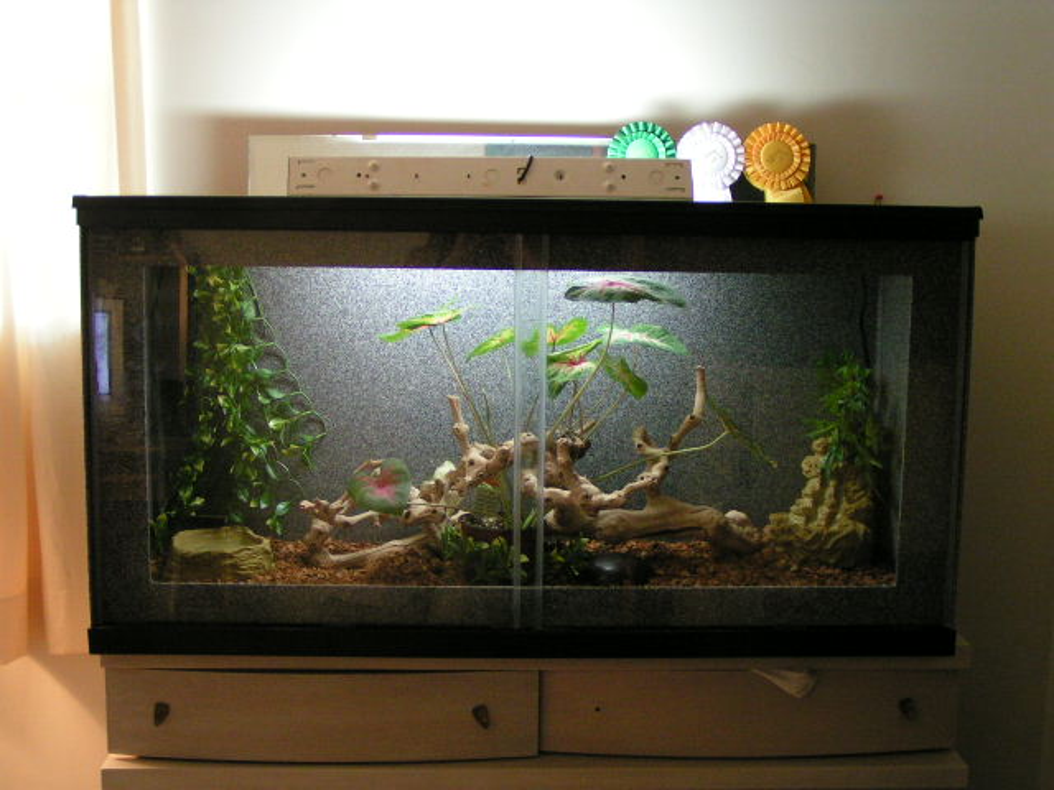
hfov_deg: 42.1
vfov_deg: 32.2
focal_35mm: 45
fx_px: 1370
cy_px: 395
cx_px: 527
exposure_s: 1/10
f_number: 2.8
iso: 200
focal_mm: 6.9
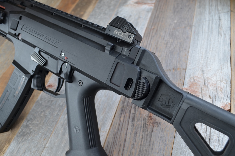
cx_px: 118
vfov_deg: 39.8
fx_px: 215
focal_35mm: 33
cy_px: 78
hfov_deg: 57.3
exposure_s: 1/40
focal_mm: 22
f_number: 6.3
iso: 200
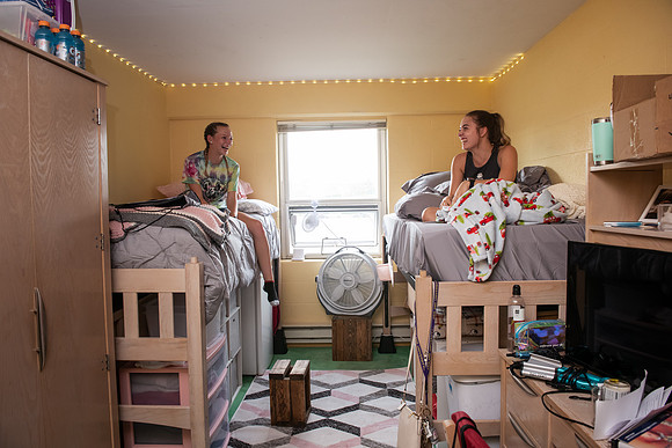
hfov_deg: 73.7
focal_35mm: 24
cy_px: 224
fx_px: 448
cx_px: 336
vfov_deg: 53.2
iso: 1600
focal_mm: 24
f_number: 5.6
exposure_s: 1/125
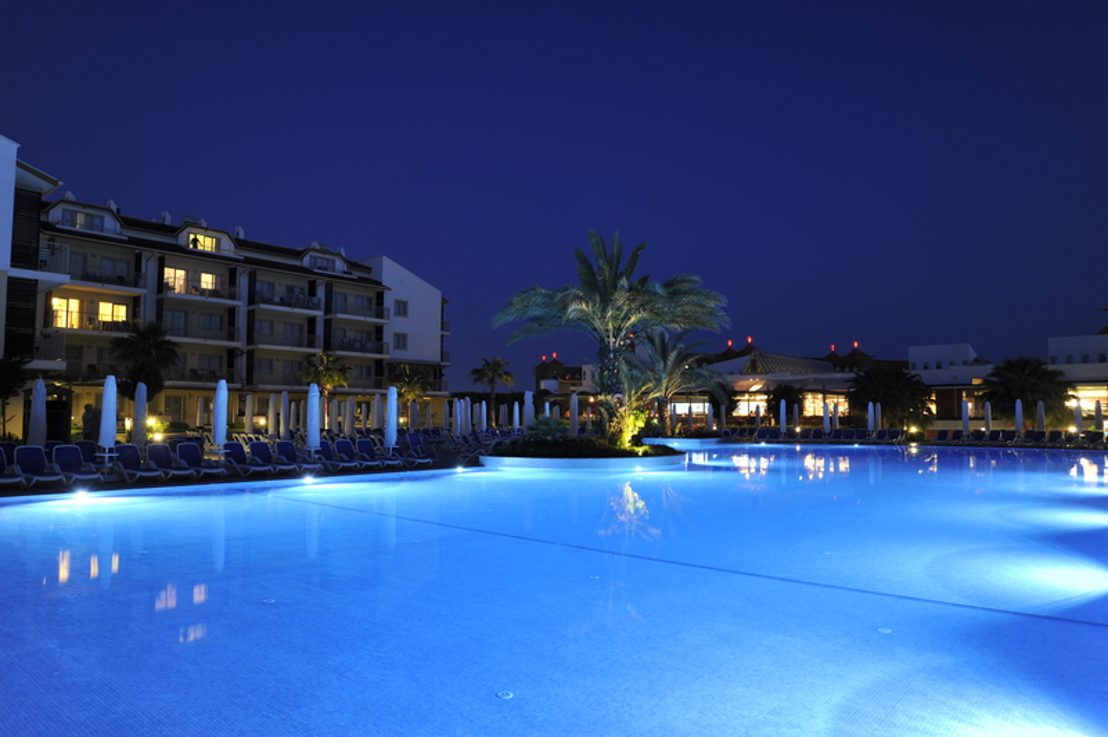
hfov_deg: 73.8
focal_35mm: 24
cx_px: 554
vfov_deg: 53.1
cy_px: 368
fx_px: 738
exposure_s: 8
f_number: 8
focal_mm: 24
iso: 200
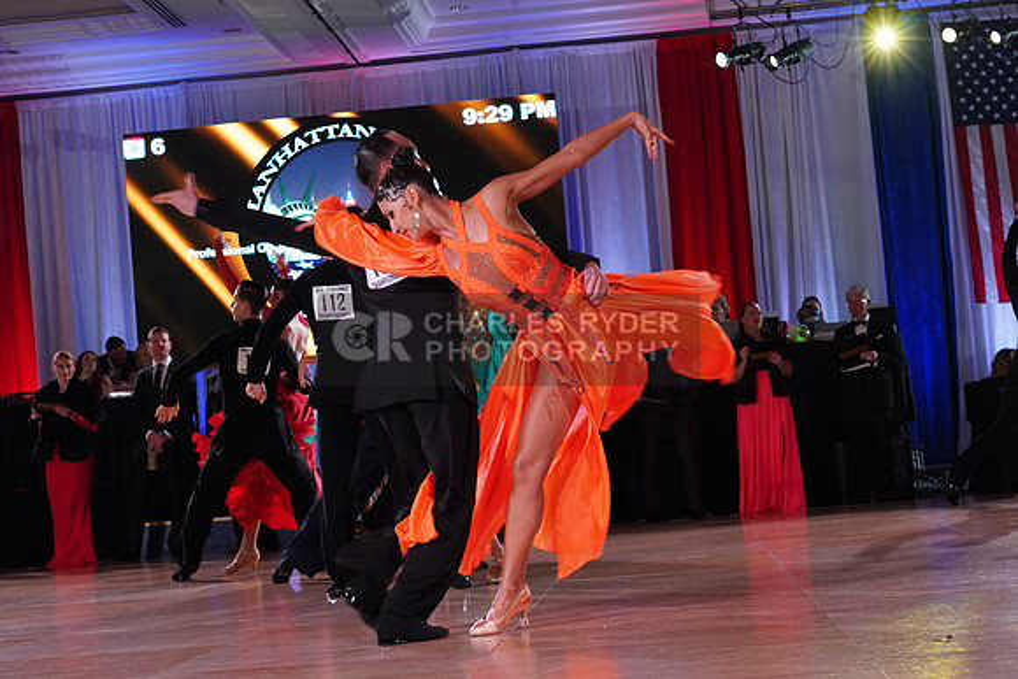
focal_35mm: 61
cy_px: 340
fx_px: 1725
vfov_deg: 22.3
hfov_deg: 32.9
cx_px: 509
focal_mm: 61
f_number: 6.3
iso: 1600
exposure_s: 1/160
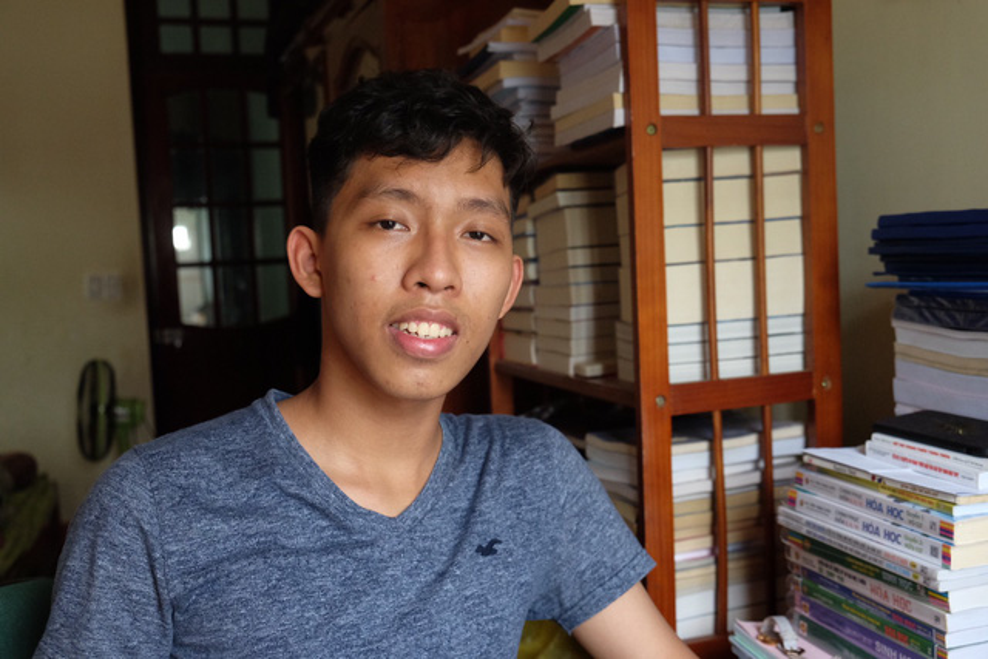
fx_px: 1043
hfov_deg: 50.7
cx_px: 494
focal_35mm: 38
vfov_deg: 35.1
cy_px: 330
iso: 2000
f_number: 4
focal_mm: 25.4
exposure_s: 1/280
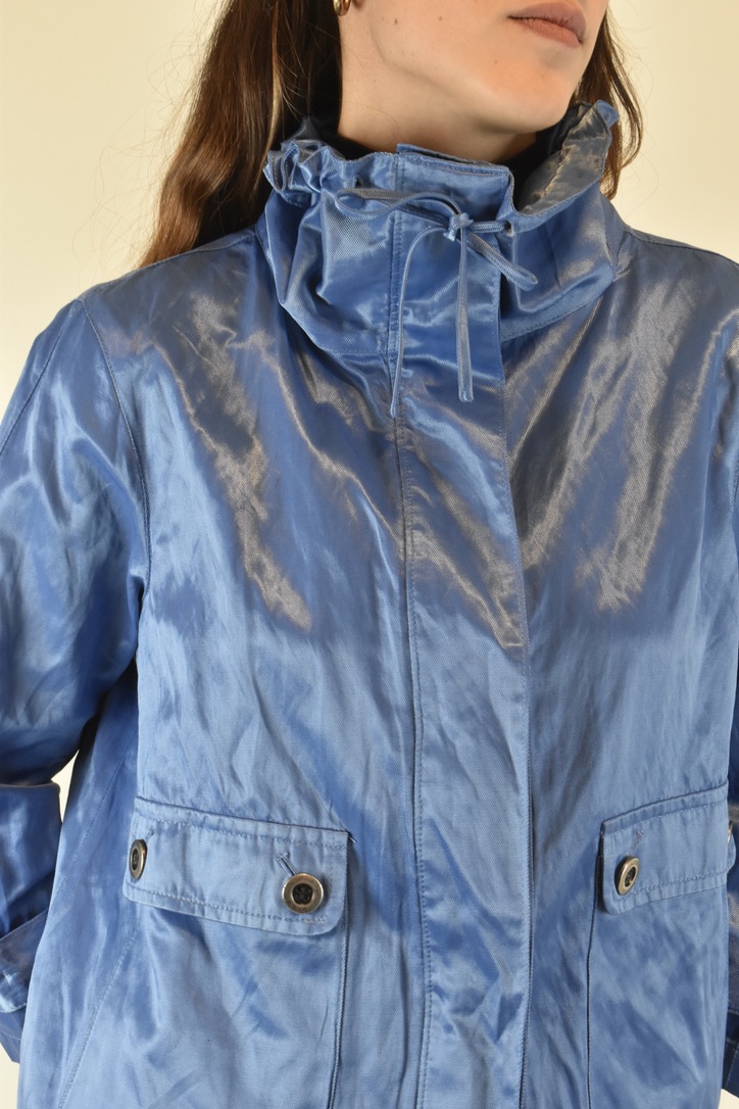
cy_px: 554
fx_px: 2402
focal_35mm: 78
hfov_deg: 17.5
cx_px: 370
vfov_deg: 26.0
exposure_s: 1/25
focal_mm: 52
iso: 1600
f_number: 16
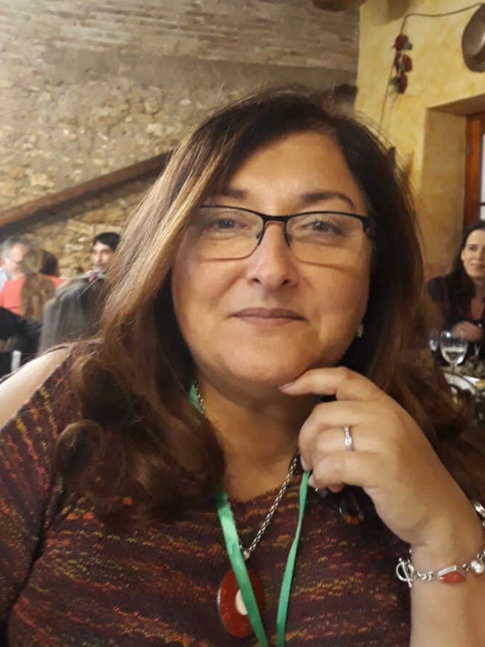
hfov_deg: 45.4
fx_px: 579
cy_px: 312
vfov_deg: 58.3
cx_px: 215
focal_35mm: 31
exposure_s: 1/25
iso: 320
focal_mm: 3.71
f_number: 1.7
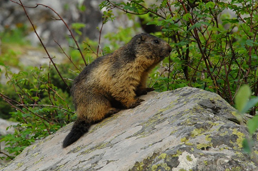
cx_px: 127
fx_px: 2756
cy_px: 76
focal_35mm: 385
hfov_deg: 5.4
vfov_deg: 3.6
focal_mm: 300
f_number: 9
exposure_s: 1/1000
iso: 10000
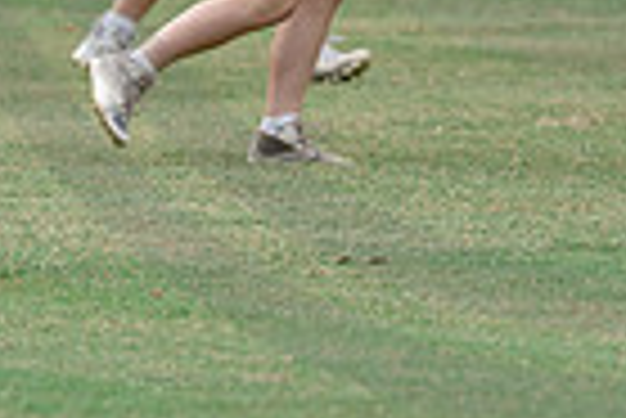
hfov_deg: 1.8
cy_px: -251
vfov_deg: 1.2
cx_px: 958
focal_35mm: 1122
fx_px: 19530
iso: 250
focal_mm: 200
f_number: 3.2
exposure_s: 1/640
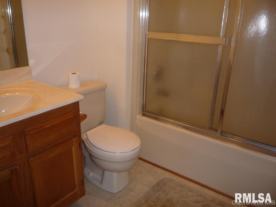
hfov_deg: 60.0
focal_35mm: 30
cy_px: 104
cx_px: 138
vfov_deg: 46.8
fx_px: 239
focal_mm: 5.2
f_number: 3.3
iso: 100
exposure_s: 1/30
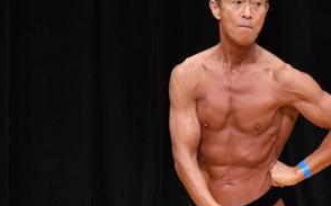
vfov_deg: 1.6
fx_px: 7271
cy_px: 236
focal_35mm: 807
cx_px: 335
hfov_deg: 2.6
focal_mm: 200
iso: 3200
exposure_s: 1/400
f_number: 5.6
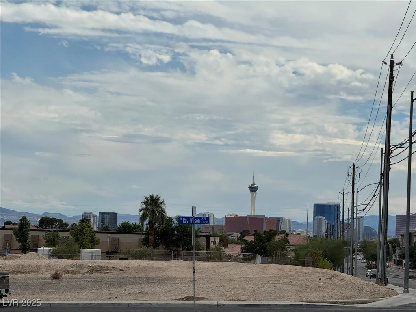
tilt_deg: +2.1
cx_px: 208
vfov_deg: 12.3
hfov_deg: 16.4
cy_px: 156
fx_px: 1442
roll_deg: -2.1
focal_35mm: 120
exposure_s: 1/4651
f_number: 2.8
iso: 50
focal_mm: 15.66
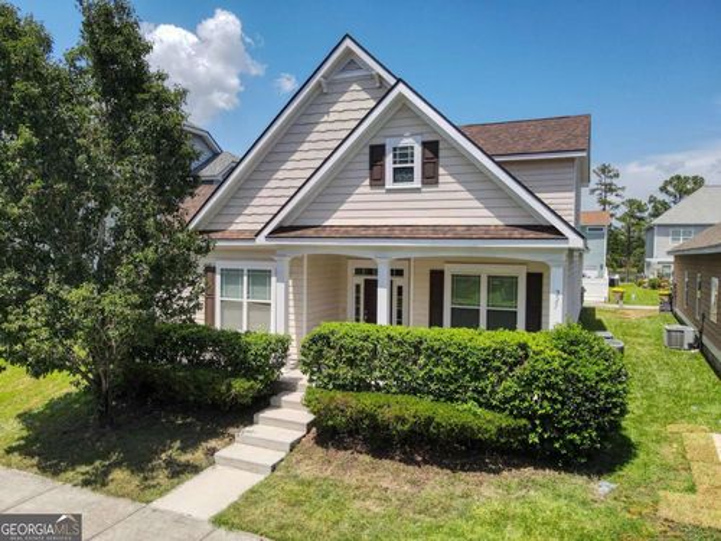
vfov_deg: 56.8
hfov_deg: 71.6
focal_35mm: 24
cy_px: 270
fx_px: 500
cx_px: 360
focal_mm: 4.5
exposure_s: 1/640
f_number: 2.8
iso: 100
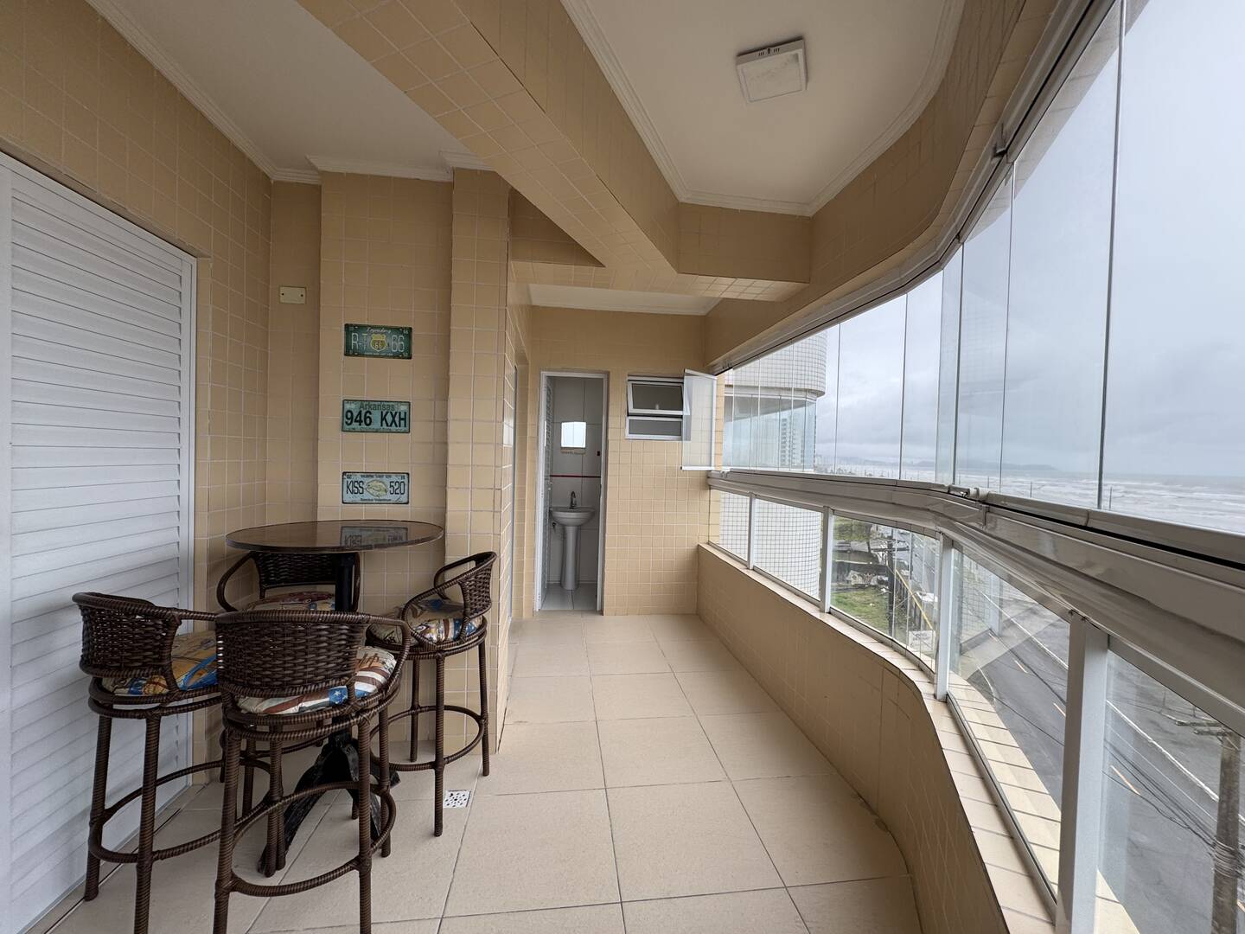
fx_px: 504
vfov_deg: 85.7
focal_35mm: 14
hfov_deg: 102.1
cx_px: 622
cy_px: 467
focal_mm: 2.22
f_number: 2.2
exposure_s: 1/302
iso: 40
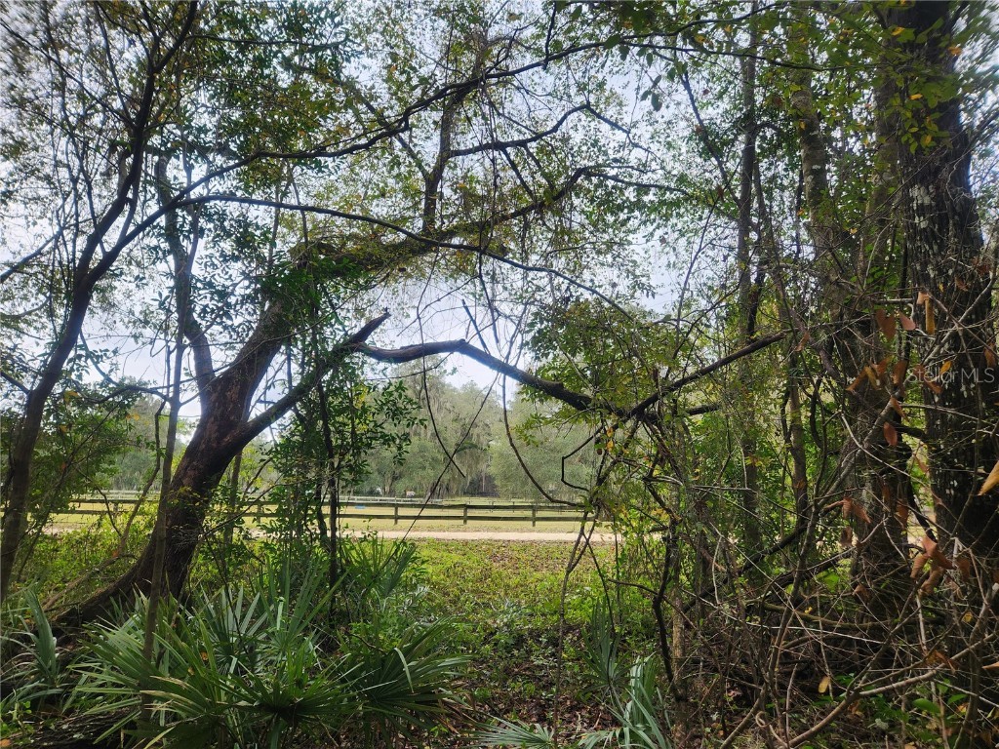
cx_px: 500
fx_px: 664
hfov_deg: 73.9
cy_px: 374
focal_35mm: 23
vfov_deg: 58.9
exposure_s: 1/213
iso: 20
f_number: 1.8
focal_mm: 5.4
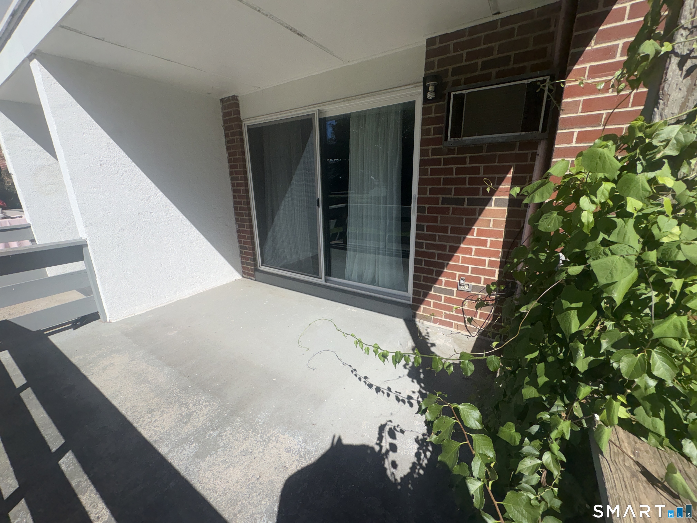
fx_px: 282
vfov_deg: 85.7
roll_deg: +1.3
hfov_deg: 102.1
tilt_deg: -16.1
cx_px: 348
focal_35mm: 14
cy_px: 262
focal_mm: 2.22
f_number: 2.2
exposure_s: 1/4630
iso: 32
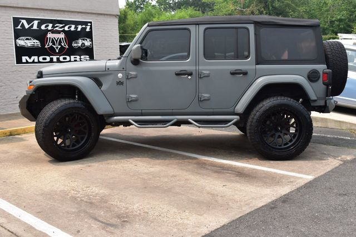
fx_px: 400
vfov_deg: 33.0
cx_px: 178
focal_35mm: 40
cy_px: 118
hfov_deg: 47.9
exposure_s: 1/400
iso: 400
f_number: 11
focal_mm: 27
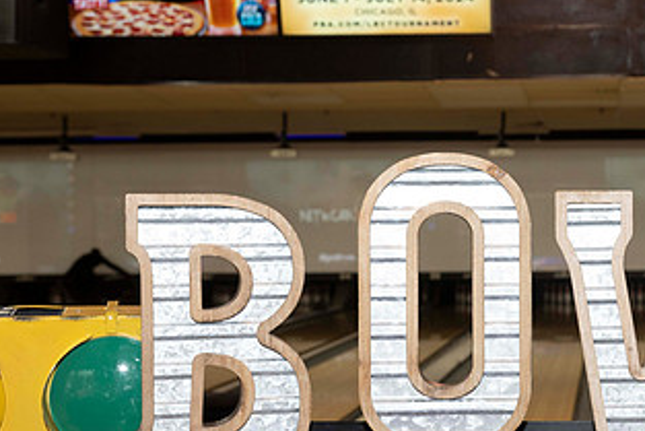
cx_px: 581
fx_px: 1398
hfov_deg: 25.2
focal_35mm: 78
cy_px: 226
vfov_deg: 17.5
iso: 800
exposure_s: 1/50
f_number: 5.6
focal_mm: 41
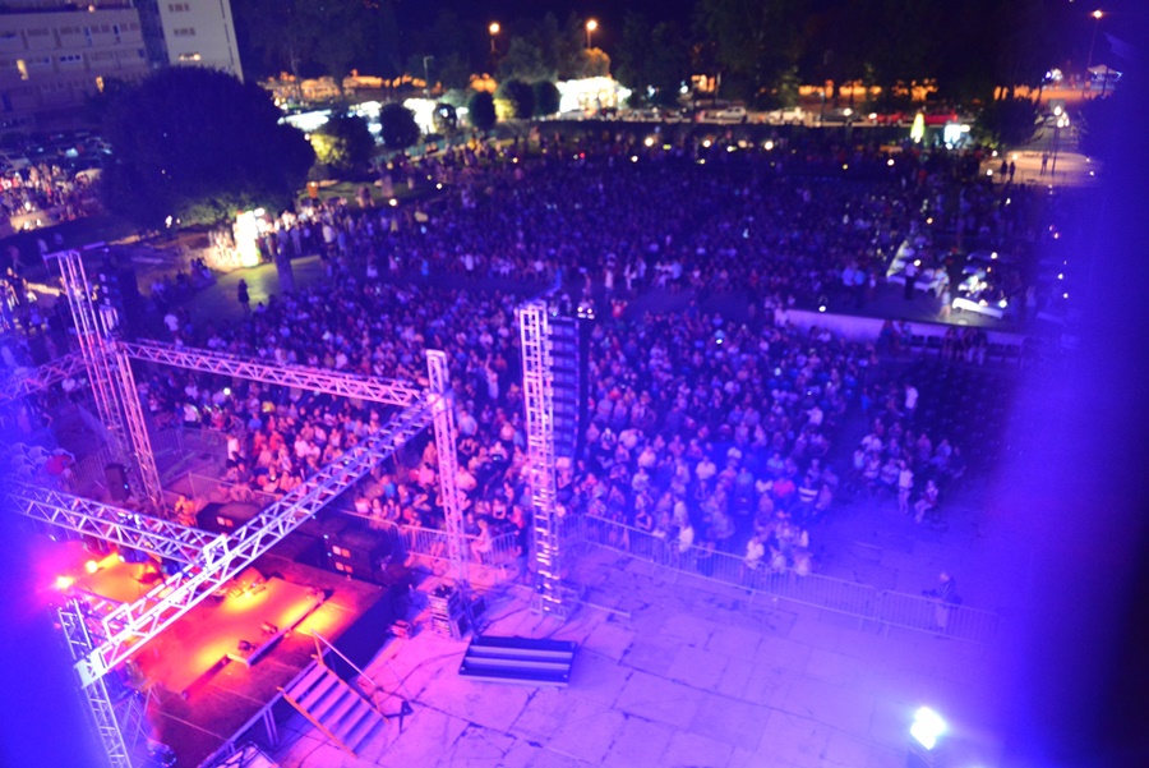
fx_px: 926
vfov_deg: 45.0
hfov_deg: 63.6
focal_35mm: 29
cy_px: 384
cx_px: 574
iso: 5000
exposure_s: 1/13
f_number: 3.8
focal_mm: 29
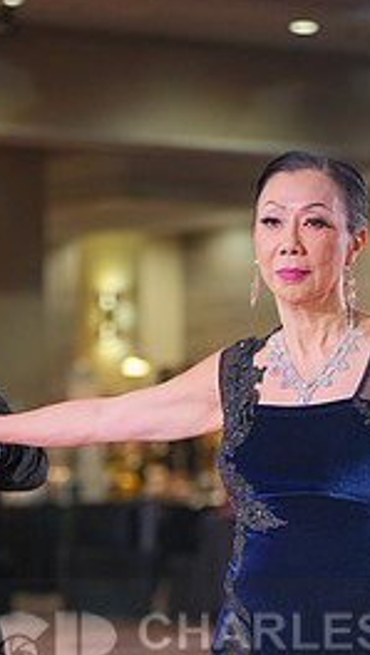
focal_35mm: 200
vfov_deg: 10.7
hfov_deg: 6.1
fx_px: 3479
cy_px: 662
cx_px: 292
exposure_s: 1/400
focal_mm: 87
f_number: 2.8
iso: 1000
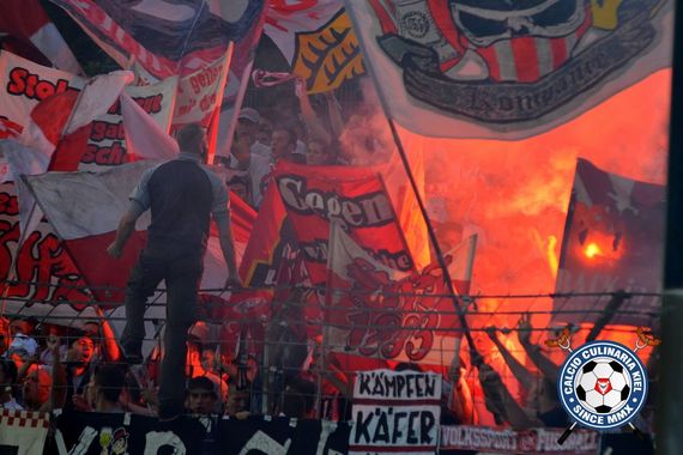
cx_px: 342
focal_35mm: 300
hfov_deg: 6.9
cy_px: 228
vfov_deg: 4.6
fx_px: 5691
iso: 720
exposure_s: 1/1000
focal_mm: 200
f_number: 4
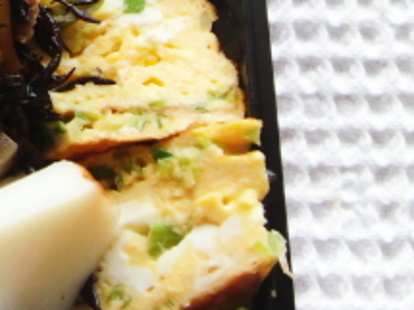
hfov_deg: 13.9
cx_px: -108
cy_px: -96
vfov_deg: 10.6
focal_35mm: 137
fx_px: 1638
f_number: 3.3
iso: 200
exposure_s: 1/100
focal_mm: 8.2
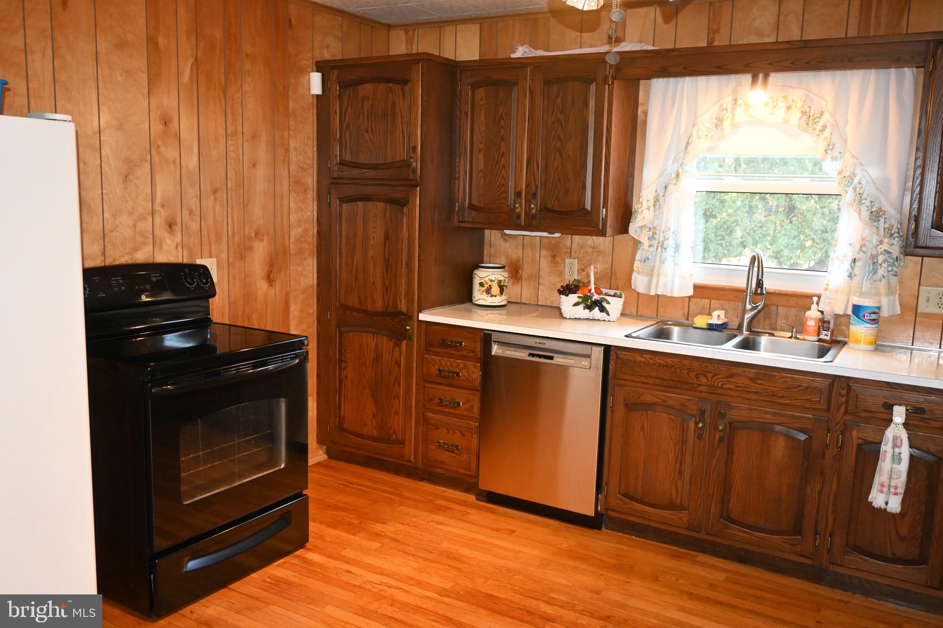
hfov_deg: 60.7
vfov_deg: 42.6
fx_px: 805
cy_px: 314
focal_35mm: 31
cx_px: 472
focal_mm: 20.5
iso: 2500
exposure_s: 1/60
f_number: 3.8
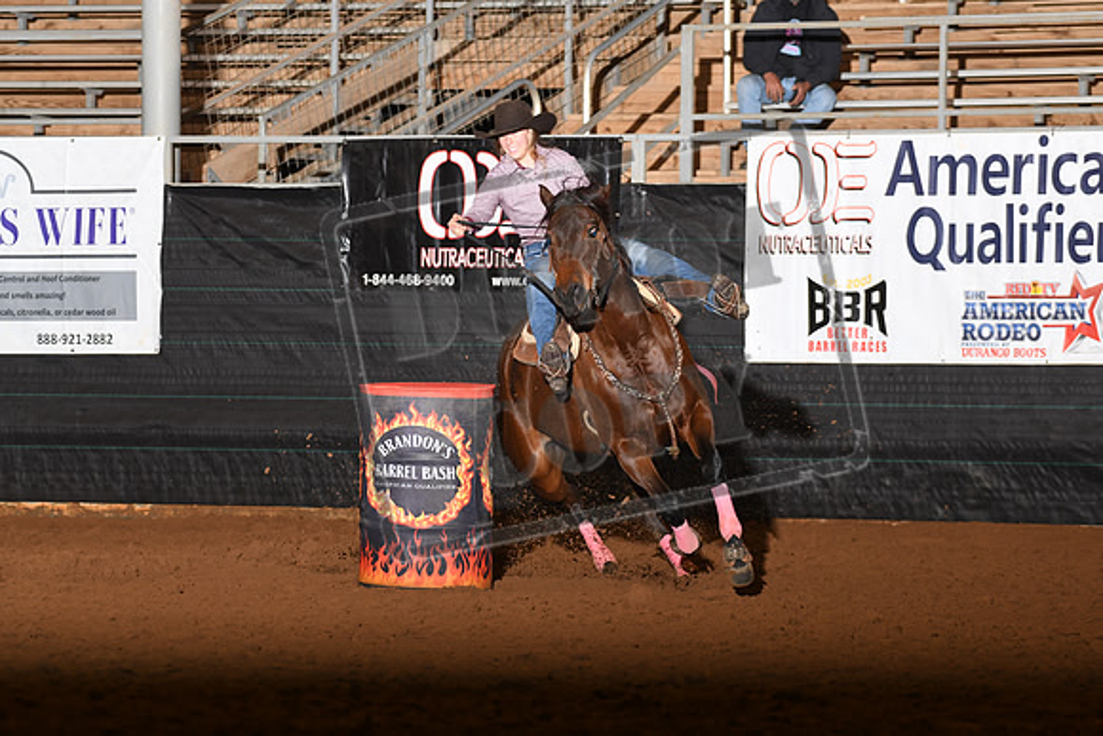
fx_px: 6742
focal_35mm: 220
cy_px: 368
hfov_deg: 9.4
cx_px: 552
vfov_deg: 6.2
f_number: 5.6
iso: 1000
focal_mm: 220
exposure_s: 1/250
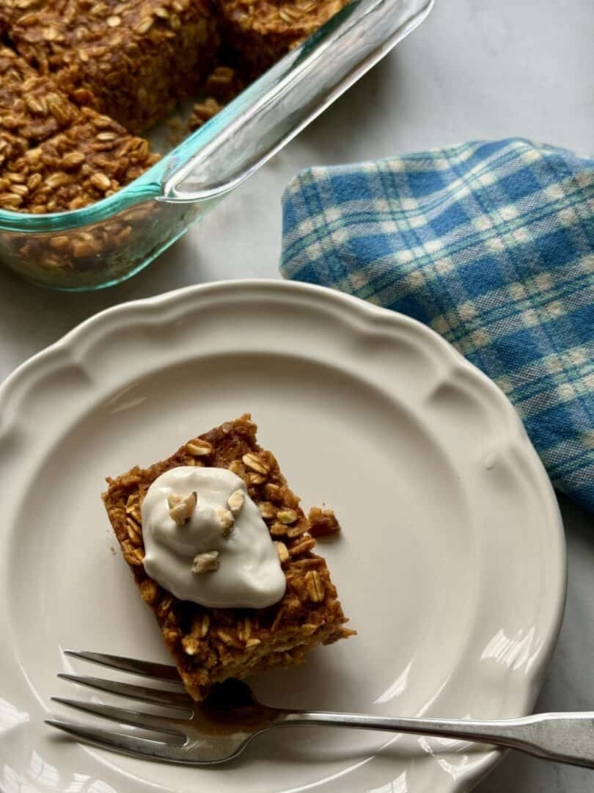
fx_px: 1098
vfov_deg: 39.7
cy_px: 396
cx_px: 297
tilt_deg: -59.2
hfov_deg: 30.3
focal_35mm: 48
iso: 125
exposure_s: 1/60
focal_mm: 6.76
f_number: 1.78
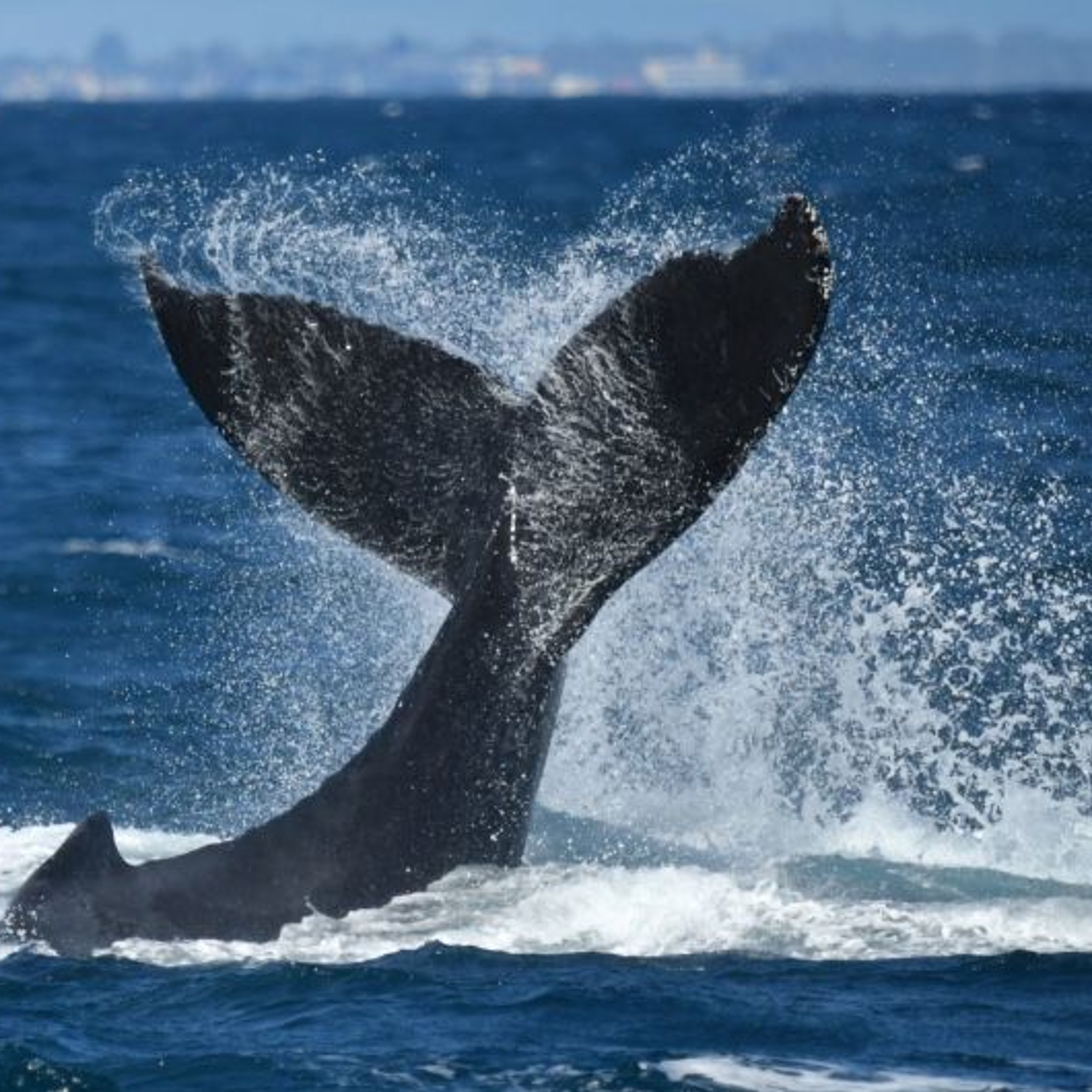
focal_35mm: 769
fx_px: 27446
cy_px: 547
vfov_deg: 2.3
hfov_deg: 2.3
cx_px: 466
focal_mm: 600
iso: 1000
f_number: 6.3
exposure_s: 1/8000
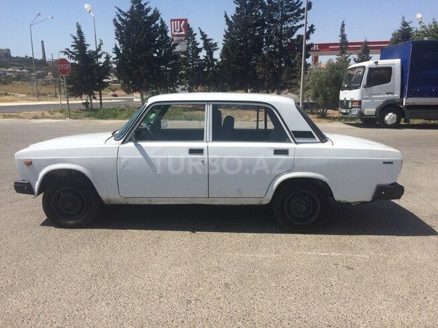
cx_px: 219
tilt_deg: -13.8
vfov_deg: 48.2
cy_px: 164
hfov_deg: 61.7
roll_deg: -0.6
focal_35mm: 29
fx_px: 367
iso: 32
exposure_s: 1/2564
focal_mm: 4.15
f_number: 2.2
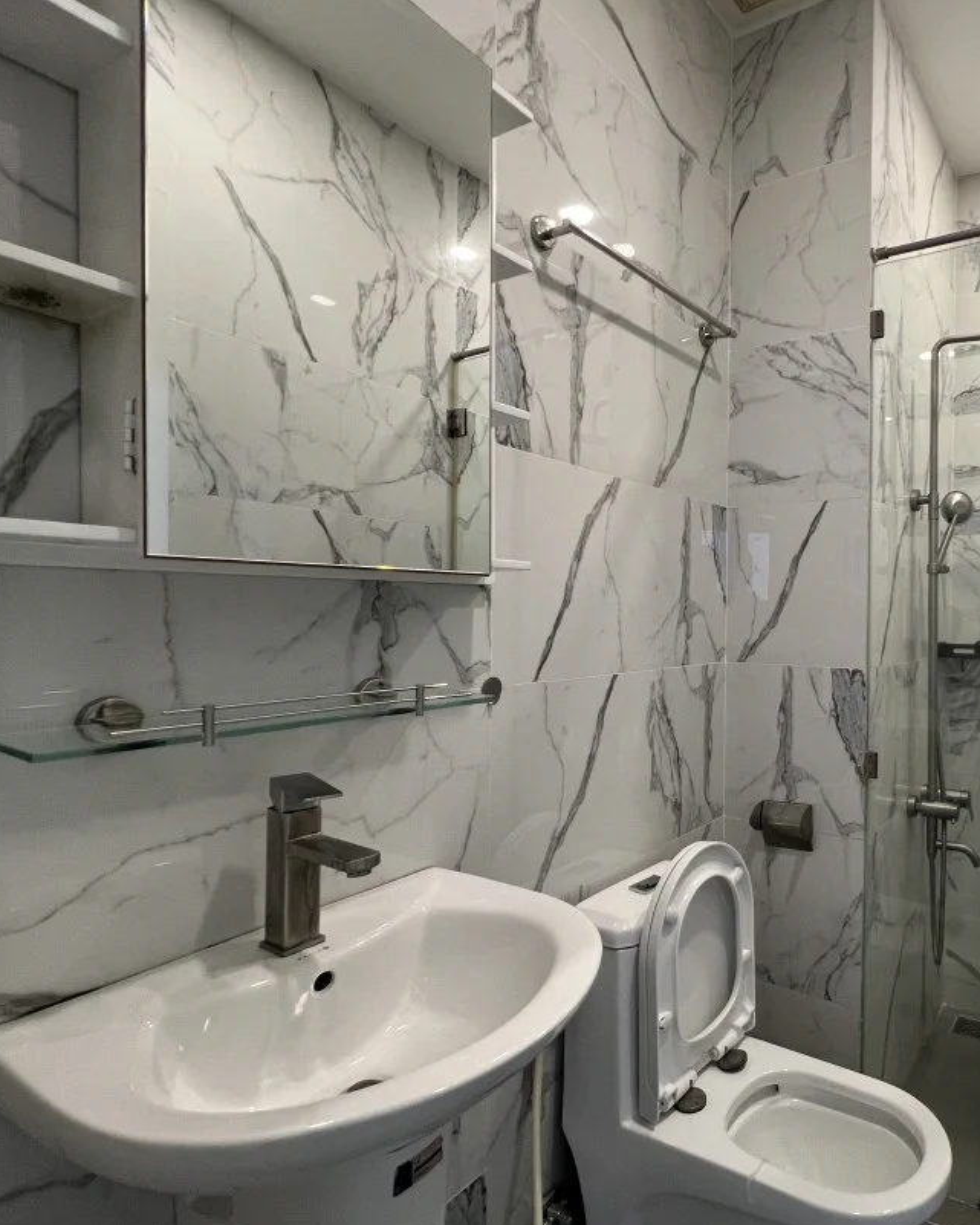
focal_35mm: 19
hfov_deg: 66.3
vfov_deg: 83.3
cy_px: 625
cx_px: 738
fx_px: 689
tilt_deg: -0.9
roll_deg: -0.3
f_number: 1.8
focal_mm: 1.57
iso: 160
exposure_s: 1/50
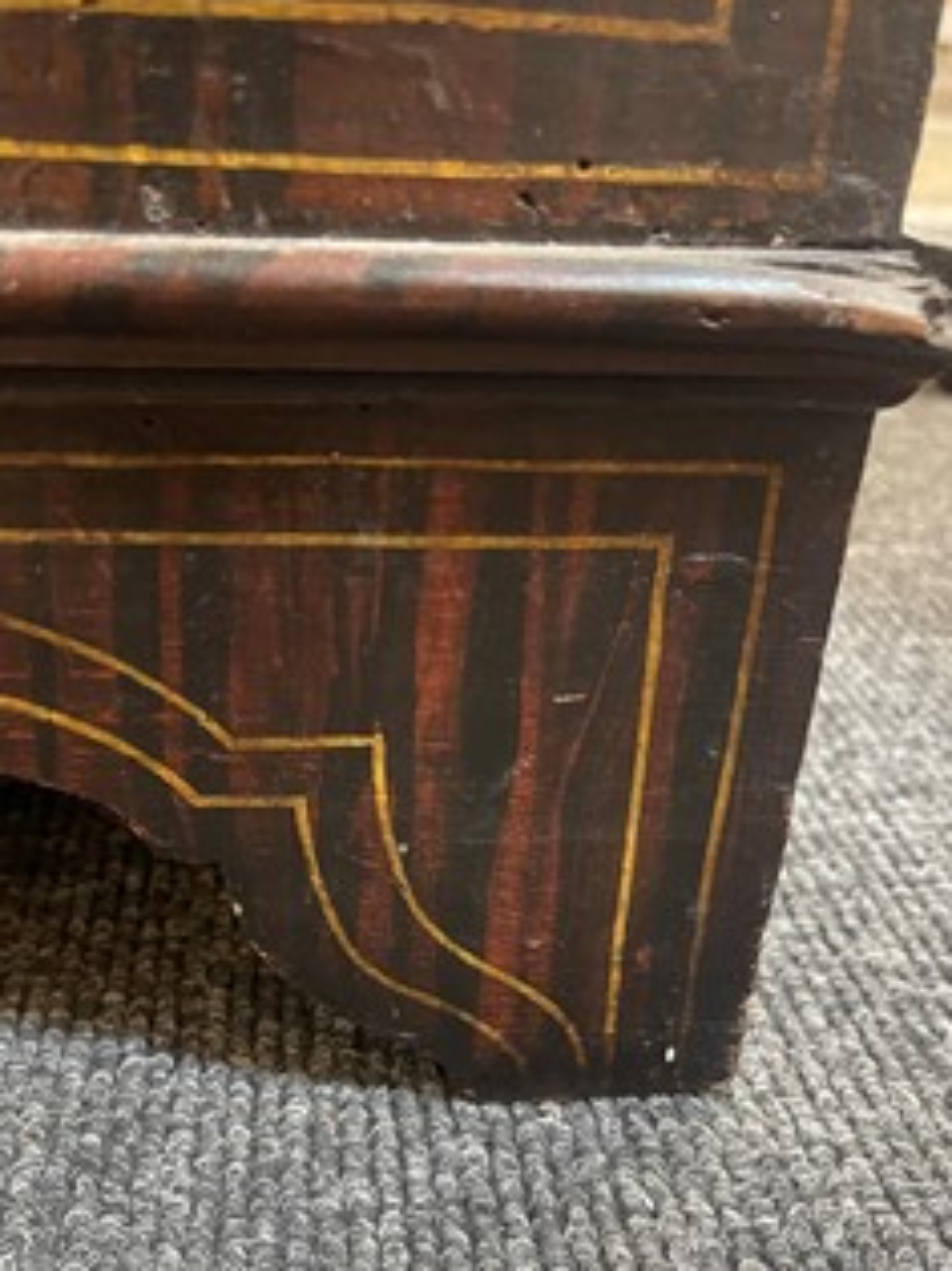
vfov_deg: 54.9
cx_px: 496
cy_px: 775
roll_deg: -1.1
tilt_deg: -30.6
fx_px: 1211
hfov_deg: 42.9
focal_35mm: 33
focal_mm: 5.1
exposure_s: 1/33
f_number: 1.6
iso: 500
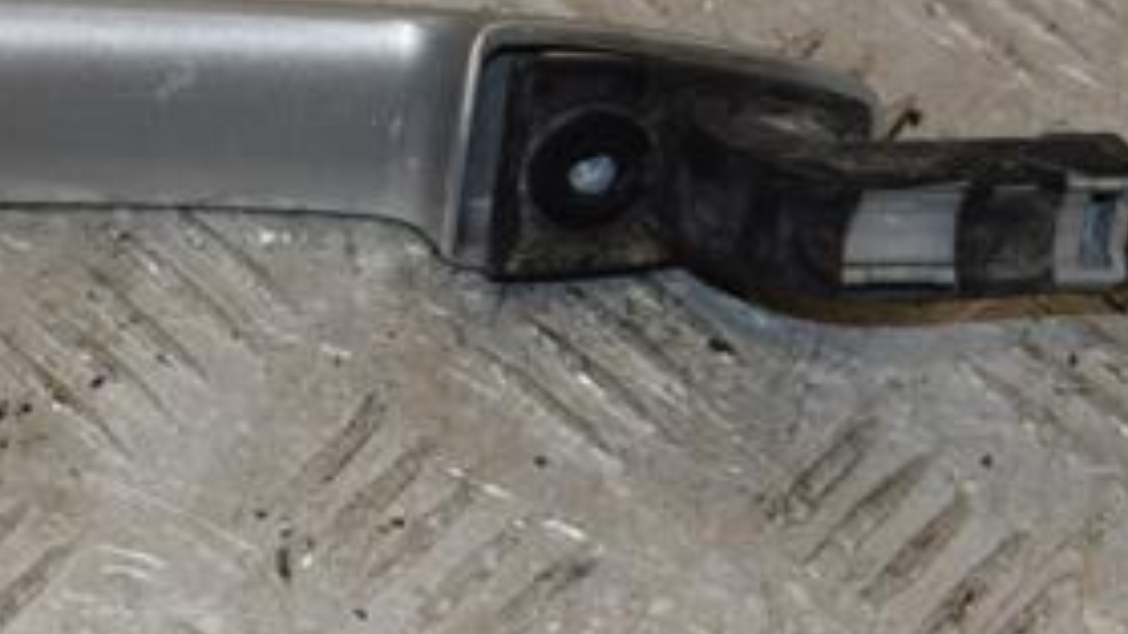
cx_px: 32
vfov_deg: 7.2
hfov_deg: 12.6
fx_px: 5055
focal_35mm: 169
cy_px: 254
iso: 800
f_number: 9
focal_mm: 50
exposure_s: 1/200
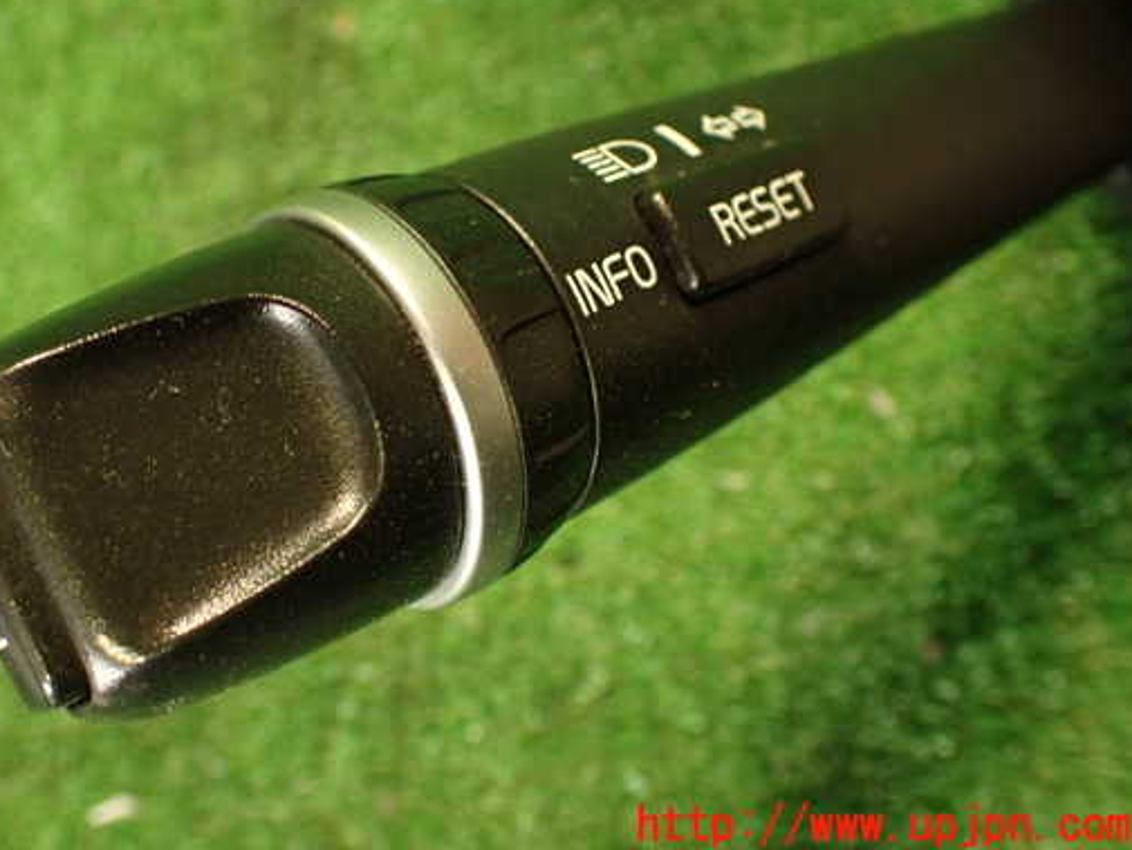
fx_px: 1243
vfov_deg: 37.6
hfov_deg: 48.8
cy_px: 350
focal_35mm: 38
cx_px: 471
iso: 500
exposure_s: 1/30
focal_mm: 5.79
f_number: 2.4
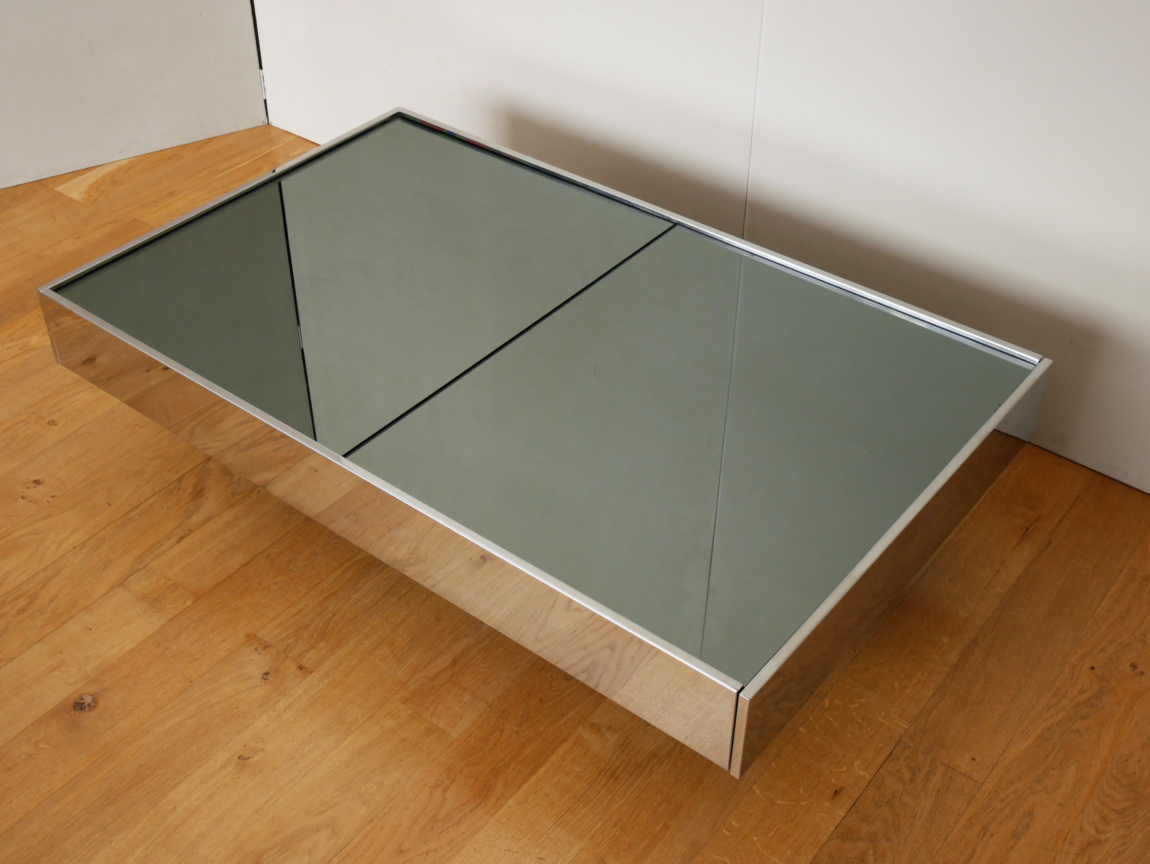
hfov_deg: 42.9
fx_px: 1462
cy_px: 432
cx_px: 575
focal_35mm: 44
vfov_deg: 32.9
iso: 400
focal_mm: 22
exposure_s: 1/60
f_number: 4.8
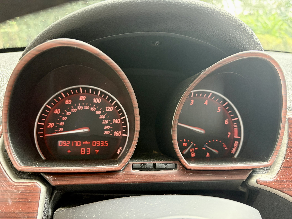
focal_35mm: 26
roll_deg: -4.7
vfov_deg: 53.1
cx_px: 146
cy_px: 110
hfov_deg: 67.3
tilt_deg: -18.6
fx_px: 219
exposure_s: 1/56
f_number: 1.6
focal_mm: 5.96
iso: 320
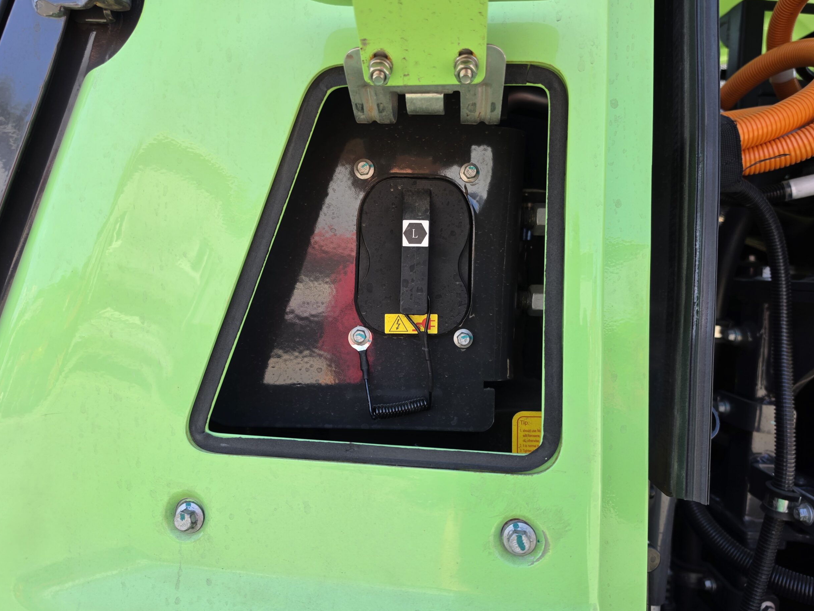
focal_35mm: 24
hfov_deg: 71.6
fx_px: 564
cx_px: 411
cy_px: 306
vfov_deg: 56.8
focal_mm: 6.5
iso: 25
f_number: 1.4
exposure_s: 1/359
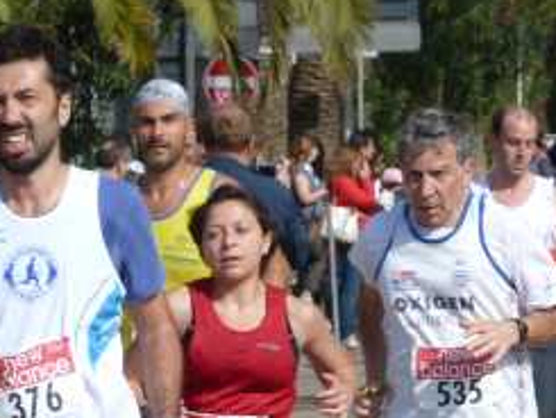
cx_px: 706
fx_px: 8340
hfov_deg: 3.8
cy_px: 403
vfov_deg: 2.9
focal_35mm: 519
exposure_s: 1/500
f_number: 5
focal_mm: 29.9
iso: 100
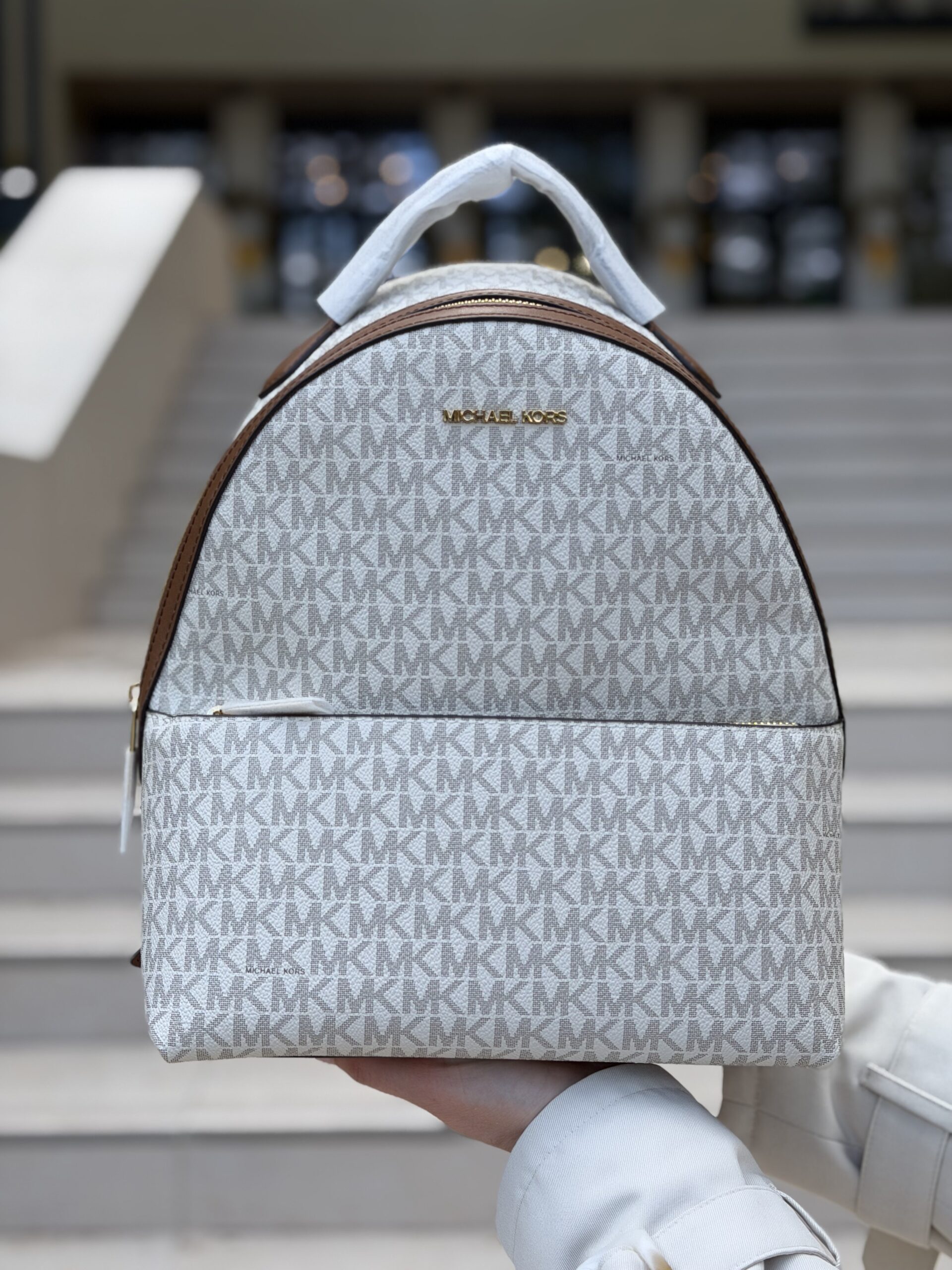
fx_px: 1760
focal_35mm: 48
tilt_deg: -3.5
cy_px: 635
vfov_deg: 39.7
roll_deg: -0.3
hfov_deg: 30.3
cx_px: 476
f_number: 1.78
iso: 64
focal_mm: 6.76
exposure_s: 1/1838
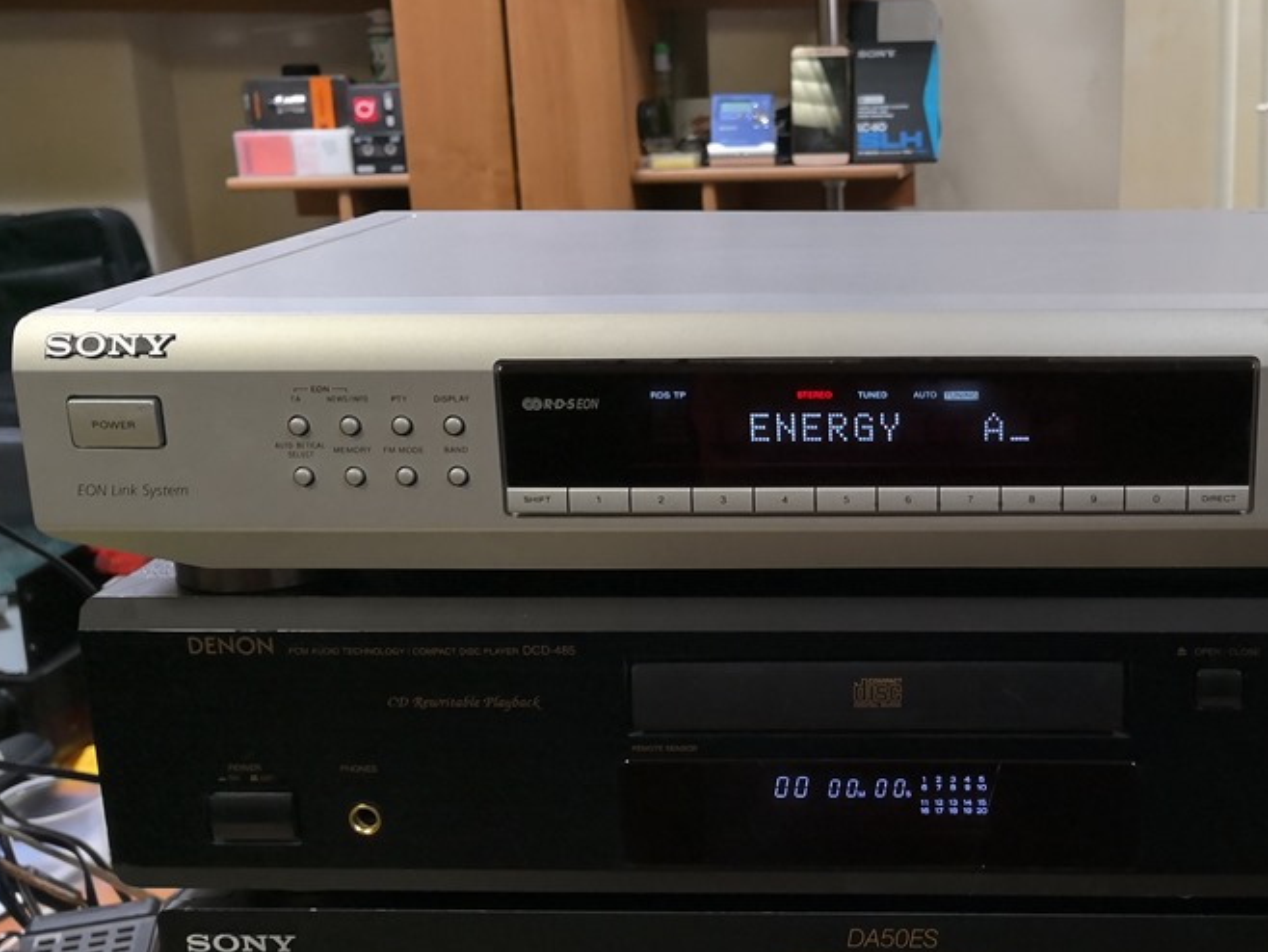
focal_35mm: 42
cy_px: 476
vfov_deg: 34.4
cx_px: 925
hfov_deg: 43.6
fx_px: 1539
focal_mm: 3.95
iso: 200
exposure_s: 1/33.3
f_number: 1.6
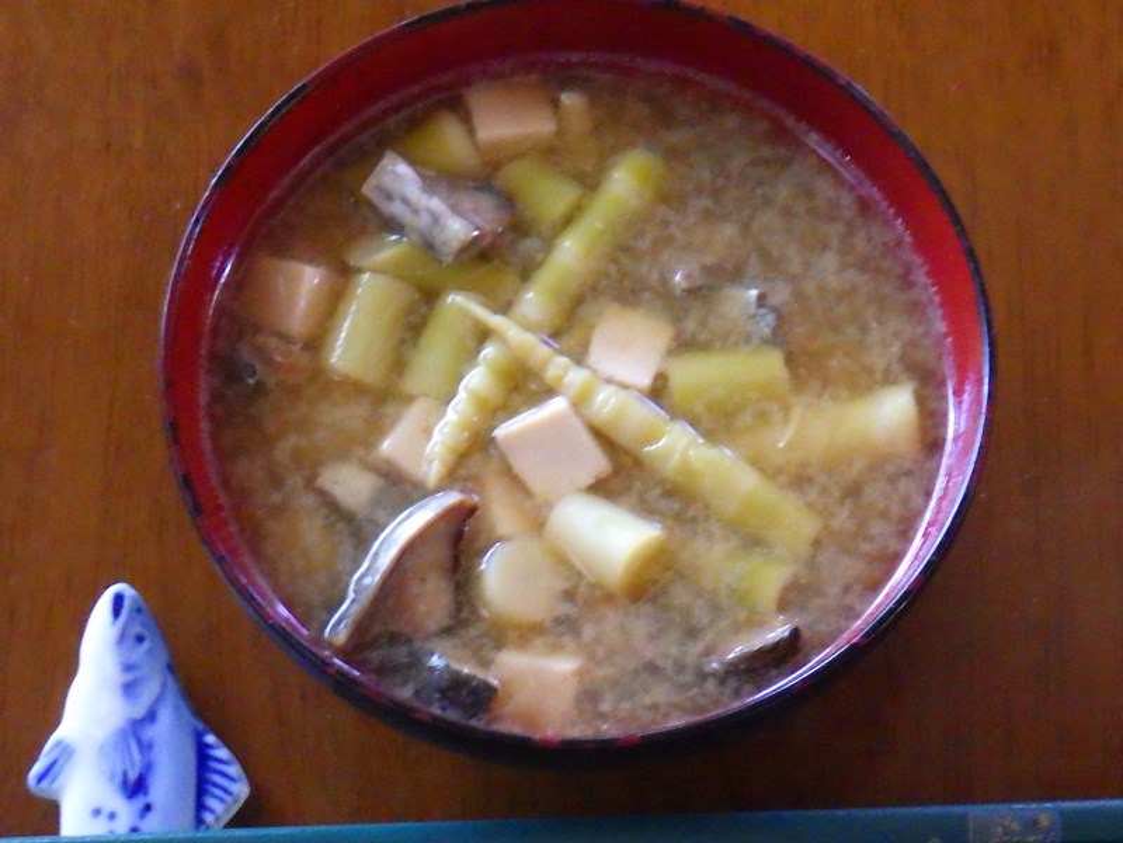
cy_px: 422
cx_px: 562
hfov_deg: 37.5
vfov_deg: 28.6
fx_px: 1655
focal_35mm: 51
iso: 1600
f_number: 4.4
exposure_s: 1/25
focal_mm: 9.1
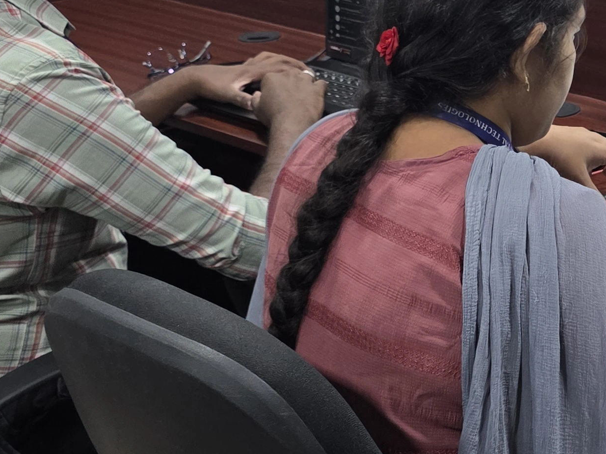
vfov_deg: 19.6
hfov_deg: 24.1
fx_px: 1313
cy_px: 241
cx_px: 690
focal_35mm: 75
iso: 250
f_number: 1.7
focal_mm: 6.3
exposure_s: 1/100
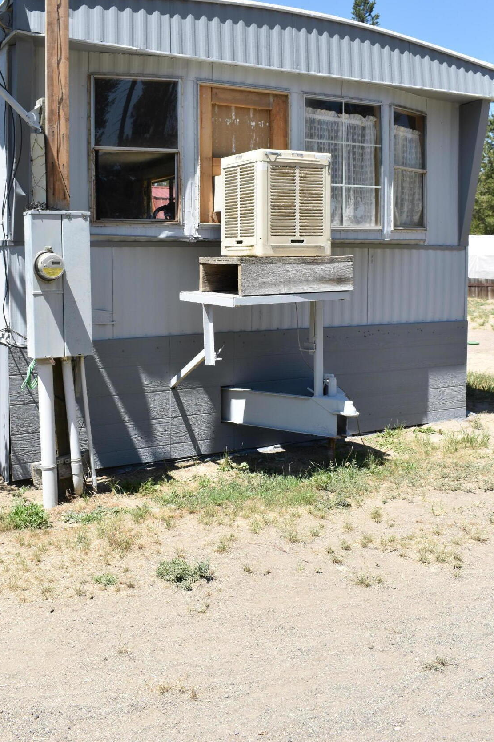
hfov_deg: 36.9
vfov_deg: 53.0
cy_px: 320
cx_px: 234
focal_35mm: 36
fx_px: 741
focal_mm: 20
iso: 110
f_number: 8
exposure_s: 1/250
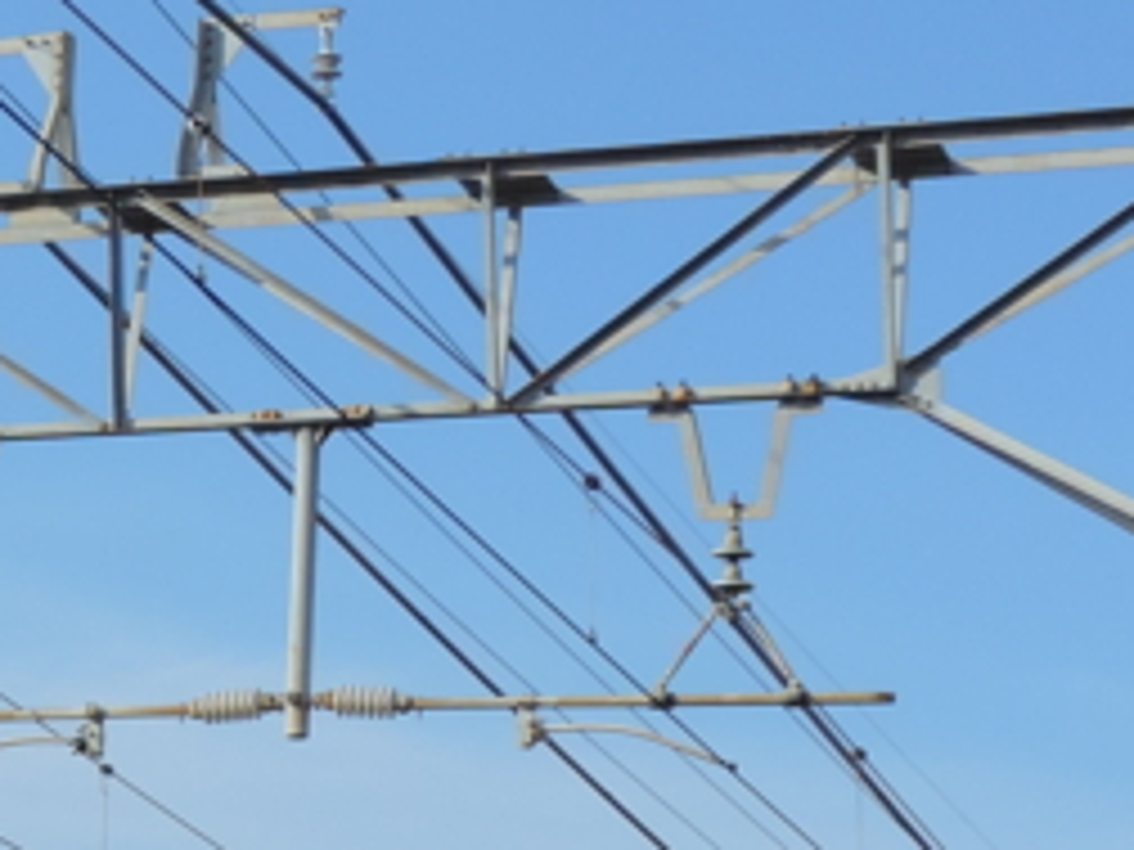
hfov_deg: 13.4
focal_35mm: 142
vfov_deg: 10.4
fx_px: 4652
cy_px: 531
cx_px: -369
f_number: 4.6
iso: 100
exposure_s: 1/640
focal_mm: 6.2
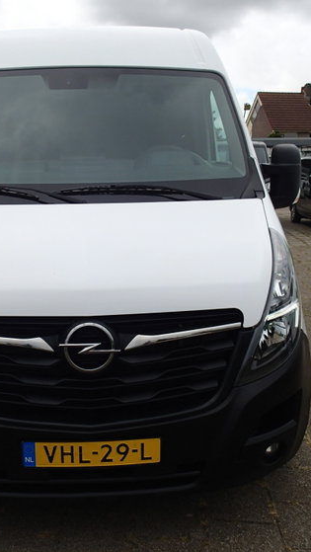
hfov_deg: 31.7
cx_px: 94
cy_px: 274
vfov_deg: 54.0
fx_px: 542
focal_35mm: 37
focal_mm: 4.5
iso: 100
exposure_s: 1/160
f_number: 8
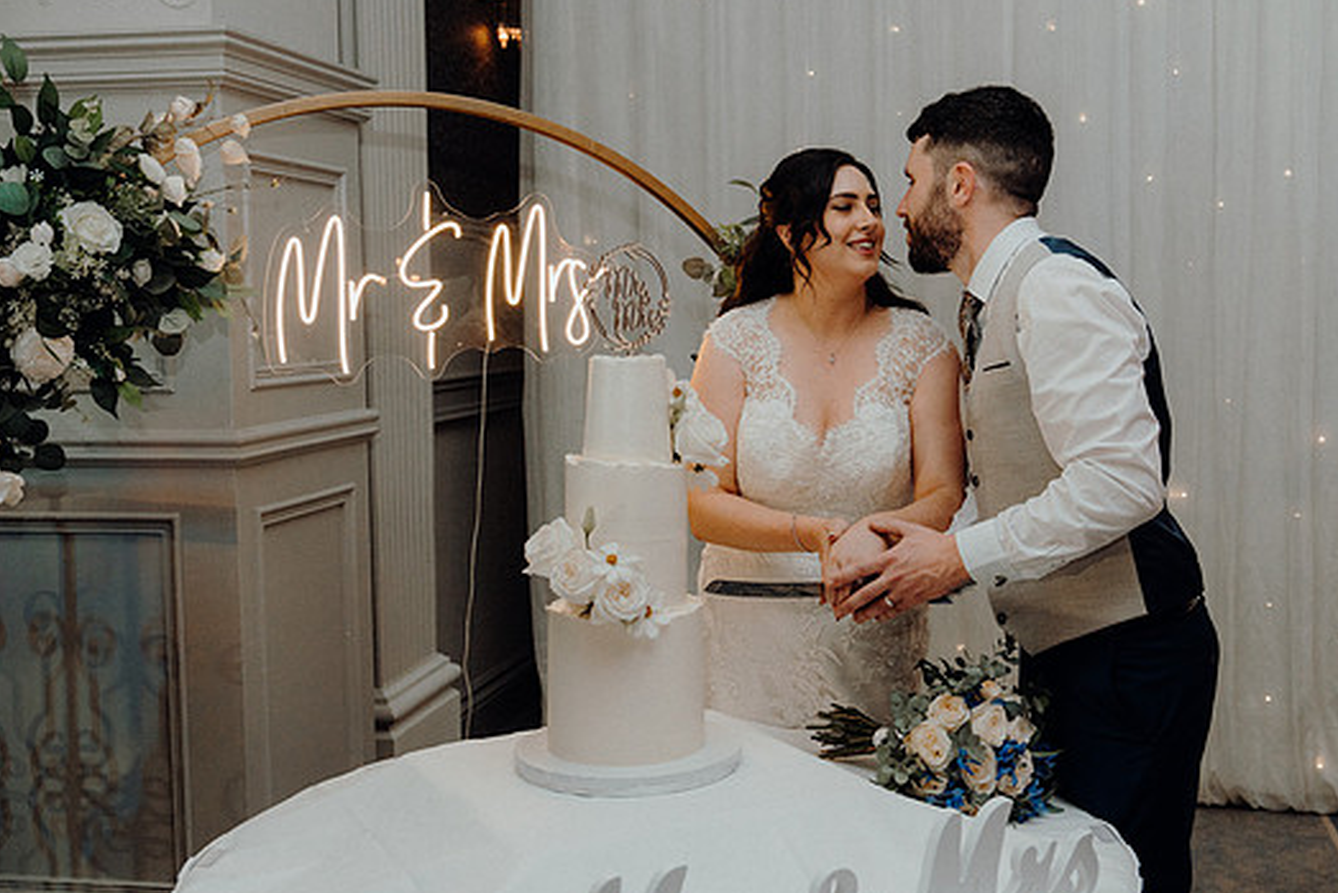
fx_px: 1524
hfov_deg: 47.3
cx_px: 737
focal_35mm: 41
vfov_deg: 32.7
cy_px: 444
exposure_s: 1/200
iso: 2500
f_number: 3.5
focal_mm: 37
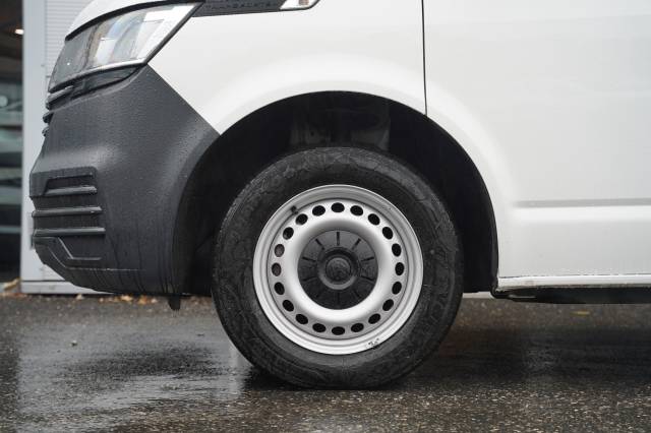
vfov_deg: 20.3
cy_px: 216
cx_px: 326
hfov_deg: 30.0
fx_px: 1213
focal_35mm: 67
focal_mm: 67.1
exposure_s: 1/80
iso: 125
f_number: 4
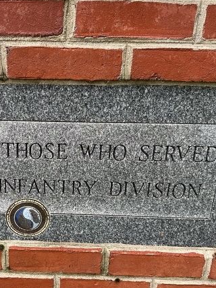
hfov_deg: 31.2
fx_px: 375
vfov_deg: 42.0
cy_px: 165
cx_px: 38
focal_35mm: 45
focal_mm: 6.86
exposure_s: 1/121
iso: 80
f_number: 1.78
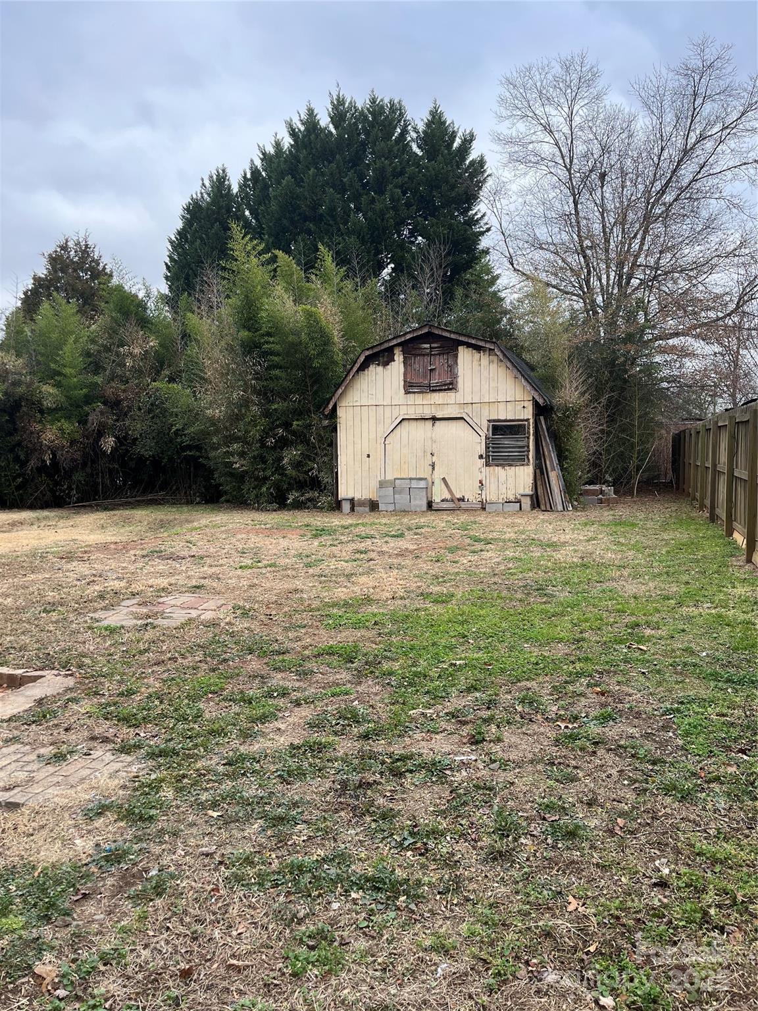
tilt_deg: -5.3
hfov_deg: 53.1
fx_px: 759
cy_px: 506
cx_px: 379
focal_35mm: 26
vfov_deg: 67.3
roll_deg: +0.2
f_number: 1.6
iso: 50
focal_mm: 5.1
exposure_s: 1/649
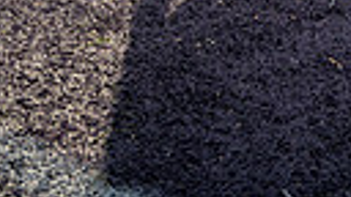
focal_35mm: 151
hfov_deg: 14.1
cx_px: 307
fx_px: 1405
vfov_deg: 7.1
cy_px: -408
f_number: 5
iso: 200
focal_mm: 41
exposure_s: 1/250
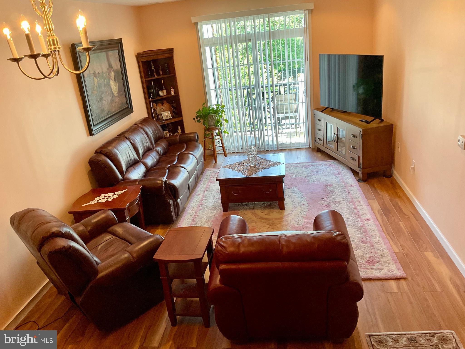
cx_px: 232
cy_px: 174
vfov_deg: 48.2
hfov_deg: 61.7
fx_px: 390
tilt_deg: -19.6
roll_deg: +6.9
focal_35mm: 29
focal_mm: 3
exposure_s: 1/60
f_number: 1.8
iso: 80
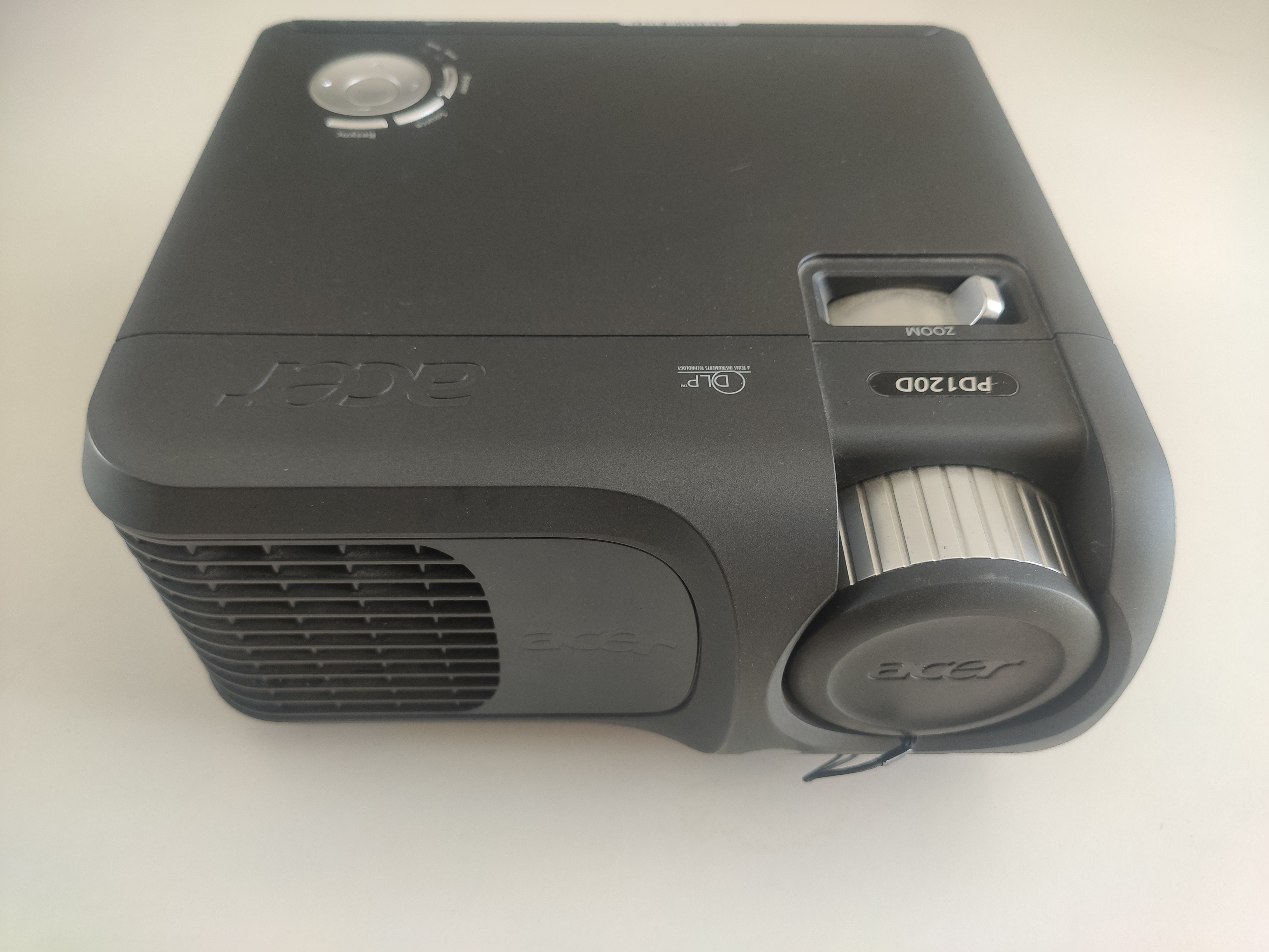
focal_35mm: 26
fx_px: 953
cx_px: 634
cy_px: 476
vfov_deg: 53.1
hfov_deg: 67.3
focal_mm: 4.77
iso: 179
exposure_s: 1/100
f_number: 1.75
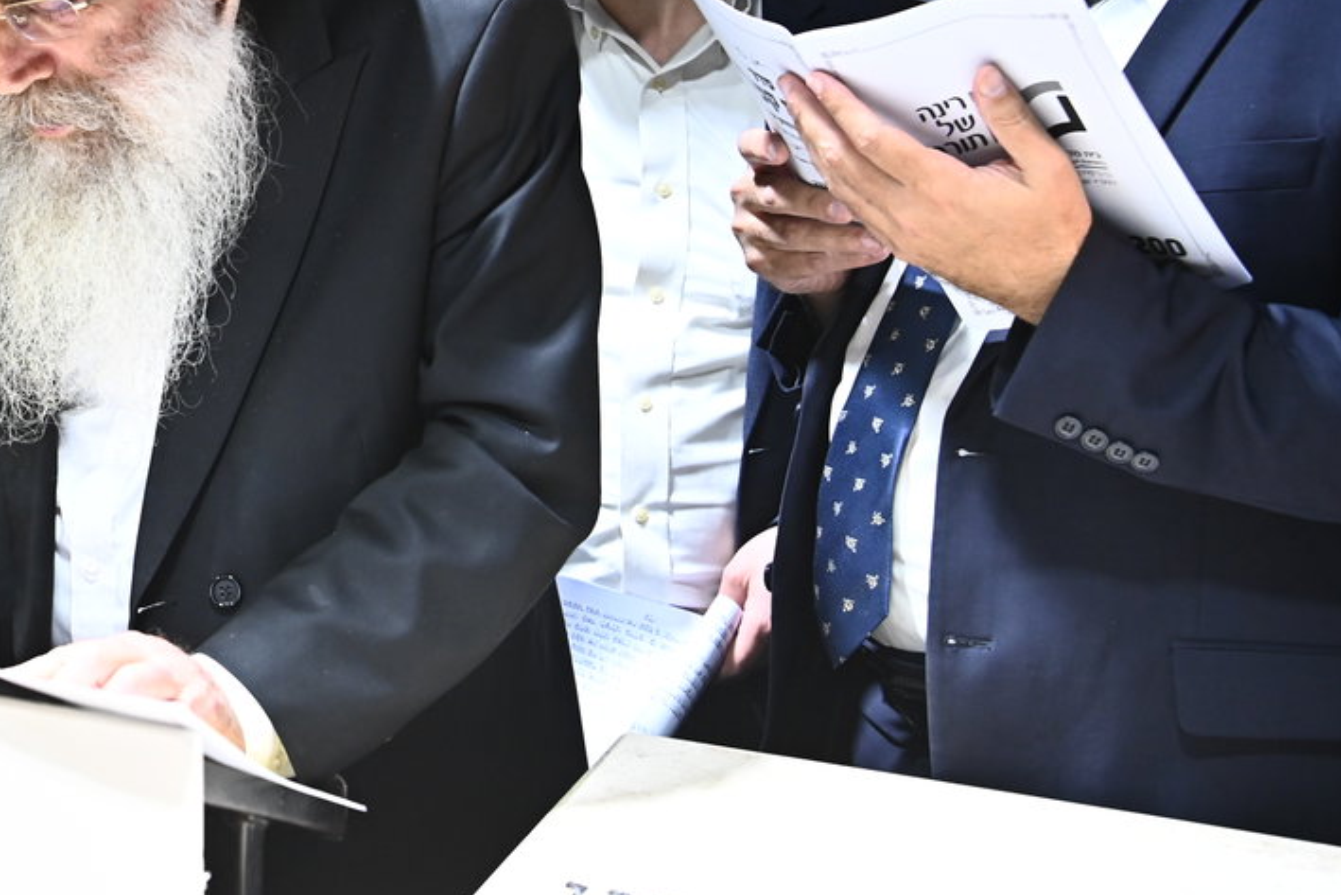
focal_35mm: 75
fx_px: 2794
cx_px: 98
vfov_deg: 18.0
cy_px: 120
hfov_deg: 26.0
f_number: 4
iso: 2000
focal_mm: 38
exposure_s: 1/200
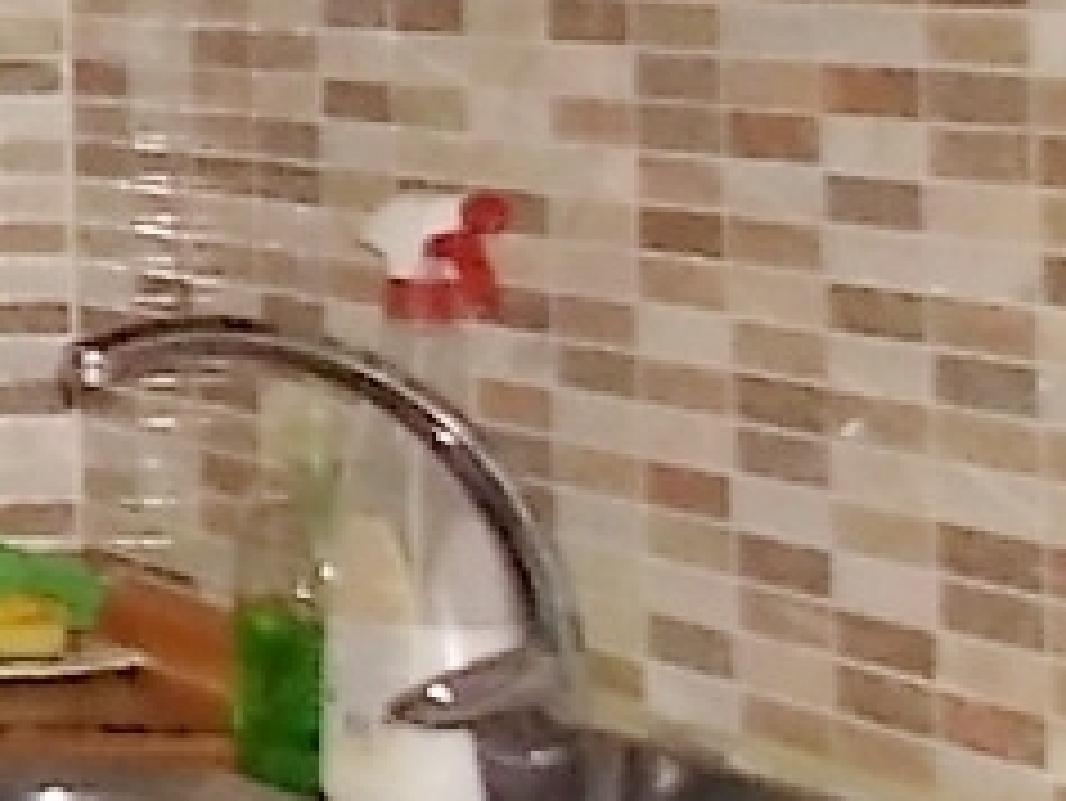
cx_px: -2123
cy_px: -302
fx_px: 4776
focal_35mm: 155
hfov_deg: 9.8
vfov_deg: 9.4
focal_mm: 4
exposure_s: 1/30
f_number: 3.1
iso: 200
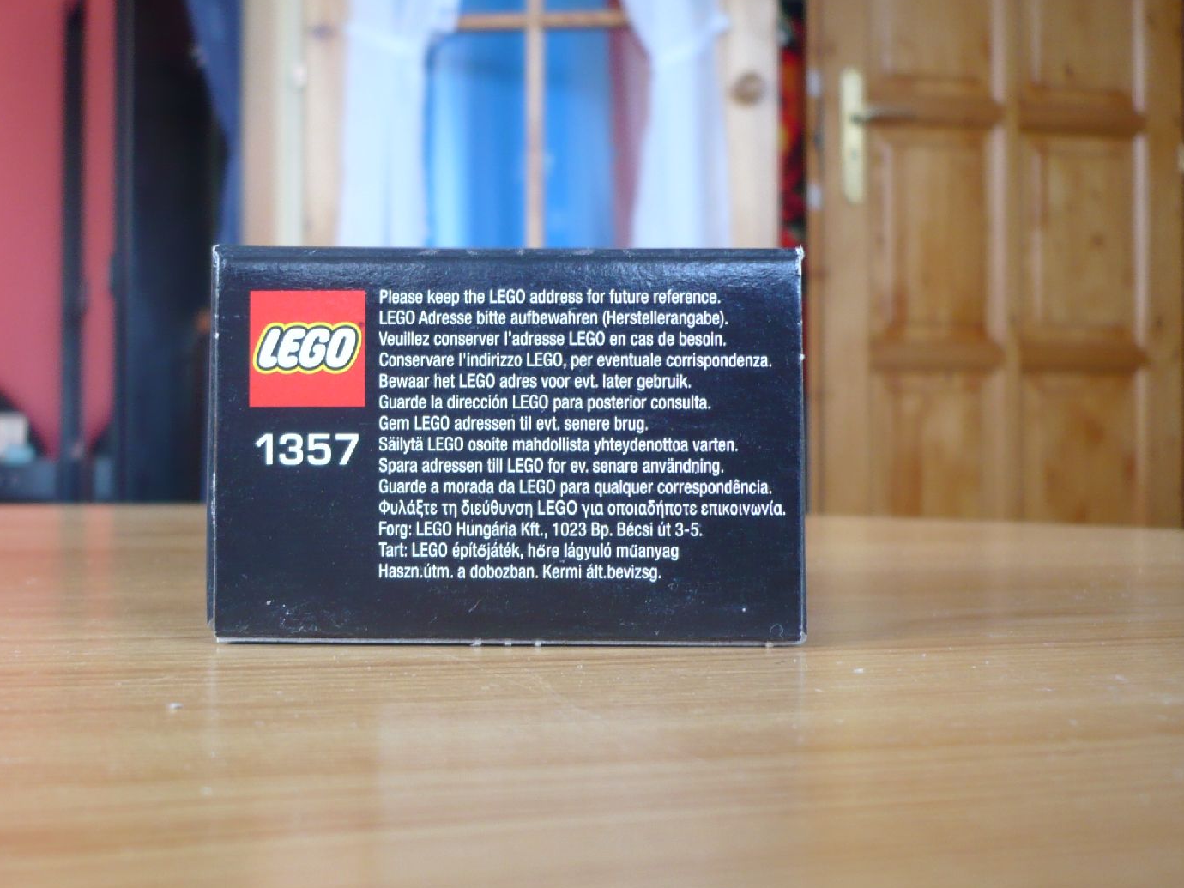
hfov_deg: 37.8
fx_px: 1710
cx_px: 398
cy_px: 447
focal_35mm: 50
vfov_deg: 29.1
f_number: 2.8
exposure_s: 1/15
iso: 100
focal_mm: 5.8
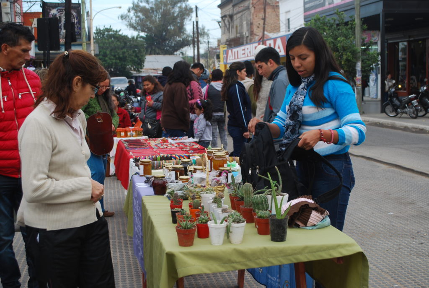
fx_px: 627
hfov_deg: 37.8
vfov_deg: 25.9
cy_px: 144
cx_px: 214
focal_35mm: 52
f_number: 5.6
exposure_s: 1/125
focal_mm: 35
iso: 160
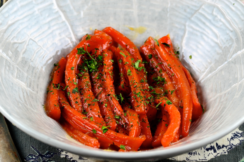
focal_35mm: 150
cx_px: 122
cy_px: 81
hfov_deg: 13.7
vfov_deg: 9.1
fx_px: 1015
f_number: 11
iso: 400
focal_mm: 100
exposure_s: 1/50
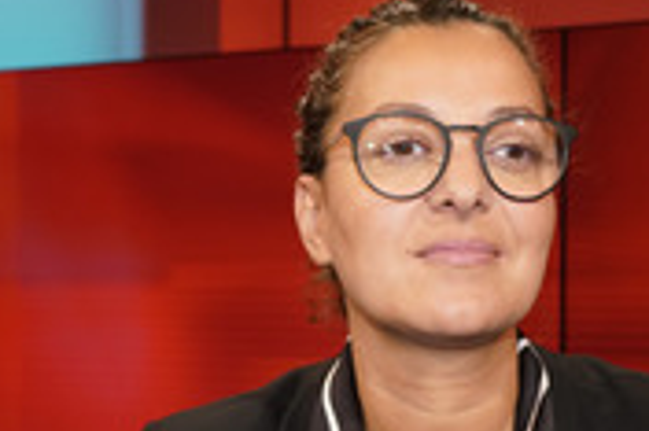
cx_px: 470
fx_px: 1477
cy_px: 468
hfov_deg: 24.6
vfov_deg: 16.2
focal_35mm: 82
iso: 2000
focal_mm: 32
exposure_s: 1/125
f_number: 5
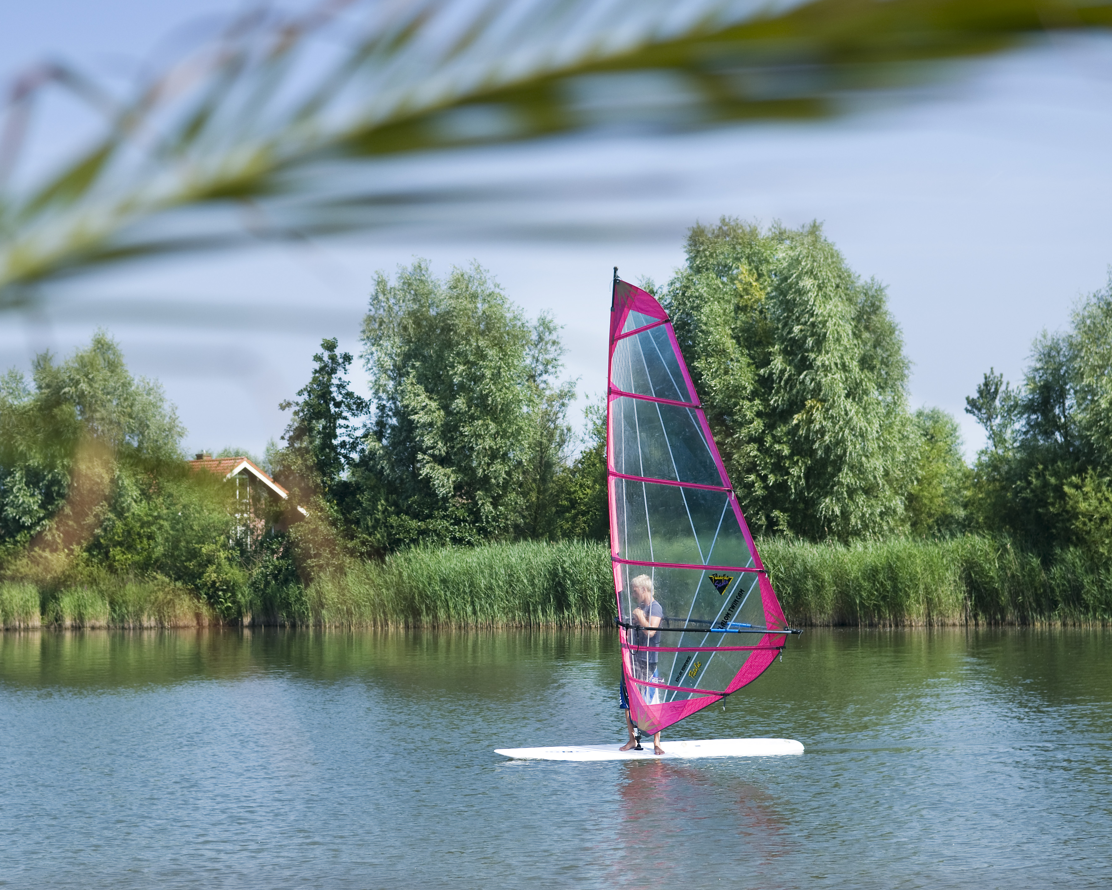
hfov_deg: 25.4
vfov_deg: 20.4
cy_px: 445
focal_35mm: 75
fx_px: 2468
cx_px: 459
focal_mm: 44
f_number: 4
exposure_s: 1/1000
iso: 100
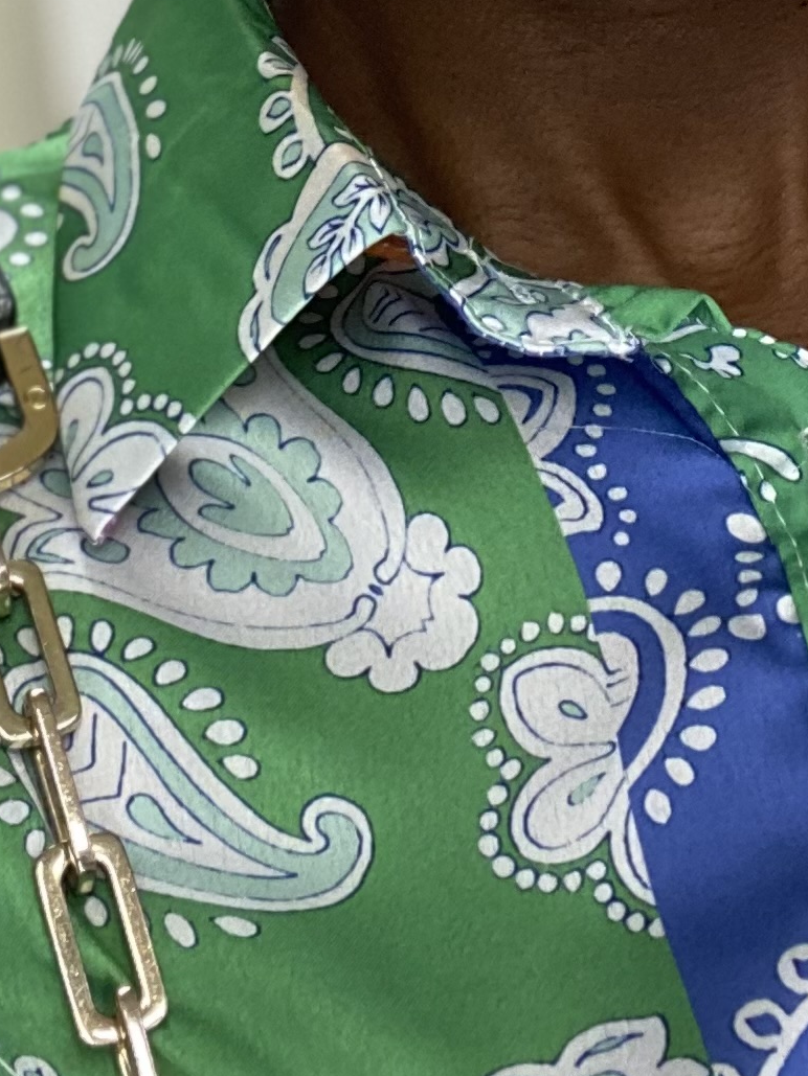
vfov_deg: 20.5
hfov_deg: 16.4
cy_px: -183
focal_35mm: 90
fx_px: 2800
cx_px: 428
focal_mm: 2.71
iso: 160
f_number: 2.2
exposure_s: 1/60
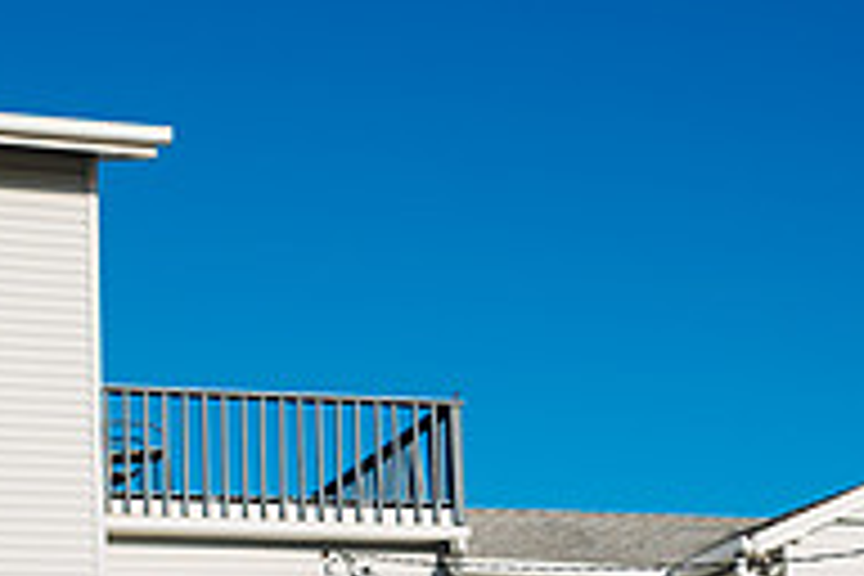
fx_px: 2544
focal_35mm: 106
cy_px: 596
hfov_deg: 19.3
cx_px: 482
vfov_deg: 12.7
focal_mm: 35
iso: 100
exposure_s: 1/1250
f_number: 2.8
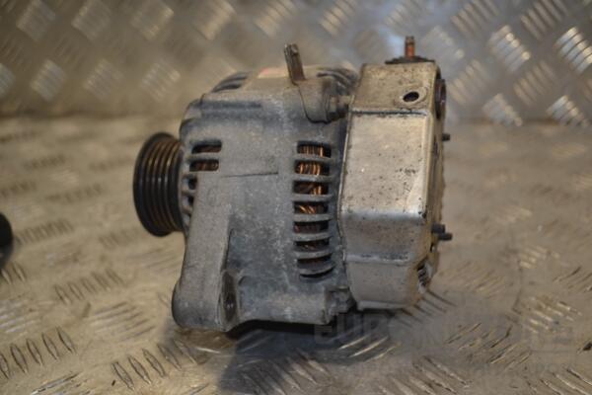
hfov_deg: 49.6
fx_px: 641
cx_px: 296
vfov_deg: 34.2
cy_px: 198
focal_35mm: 39
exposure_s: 1/125
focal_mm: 26
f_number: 4.2
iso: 200
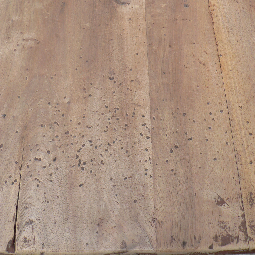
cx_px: 128
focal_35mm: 43
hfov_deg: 39.2
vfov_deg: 38.9
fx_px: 358
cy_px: 96
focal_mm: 6
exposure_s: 1/320
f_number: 2.8
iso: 80
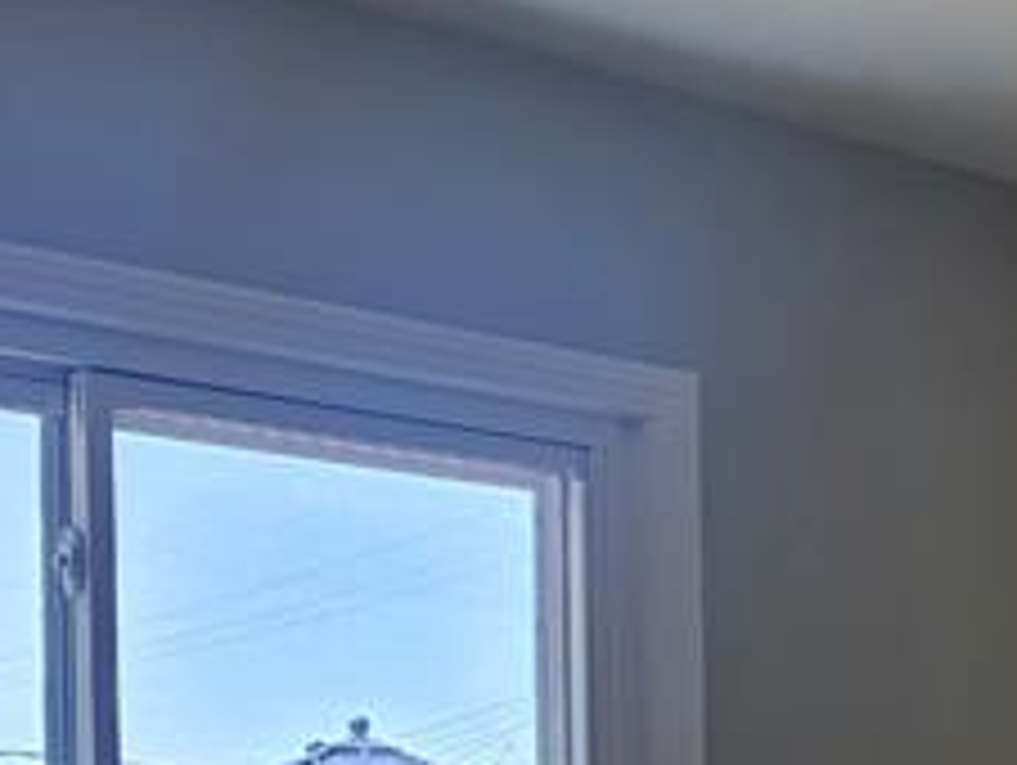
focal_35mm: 104
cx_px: 1436
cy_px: 1094
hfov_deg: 17.4
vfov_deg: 13.5
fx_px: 3059
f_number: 1.7
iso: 50
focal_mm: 6.3
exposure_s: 1/180
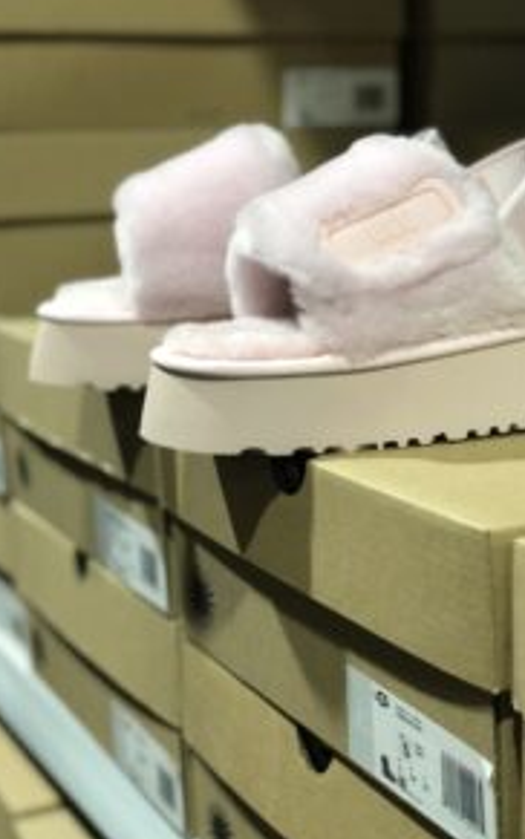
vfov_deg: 30.6
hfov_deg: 19.4
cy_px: 359
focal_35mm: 67
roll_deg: +0.2
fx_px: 1533
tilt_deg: -9.3
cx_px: 365
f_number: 2.4
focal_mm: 6
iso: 160
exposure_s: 1/25
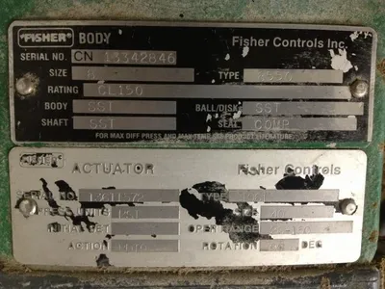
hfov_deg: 52.6
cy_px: 144
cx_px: 192
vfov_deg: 40.7
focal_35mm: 35
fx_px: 389
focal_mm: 4.28
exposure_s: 1/20
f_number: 2.4
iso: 320
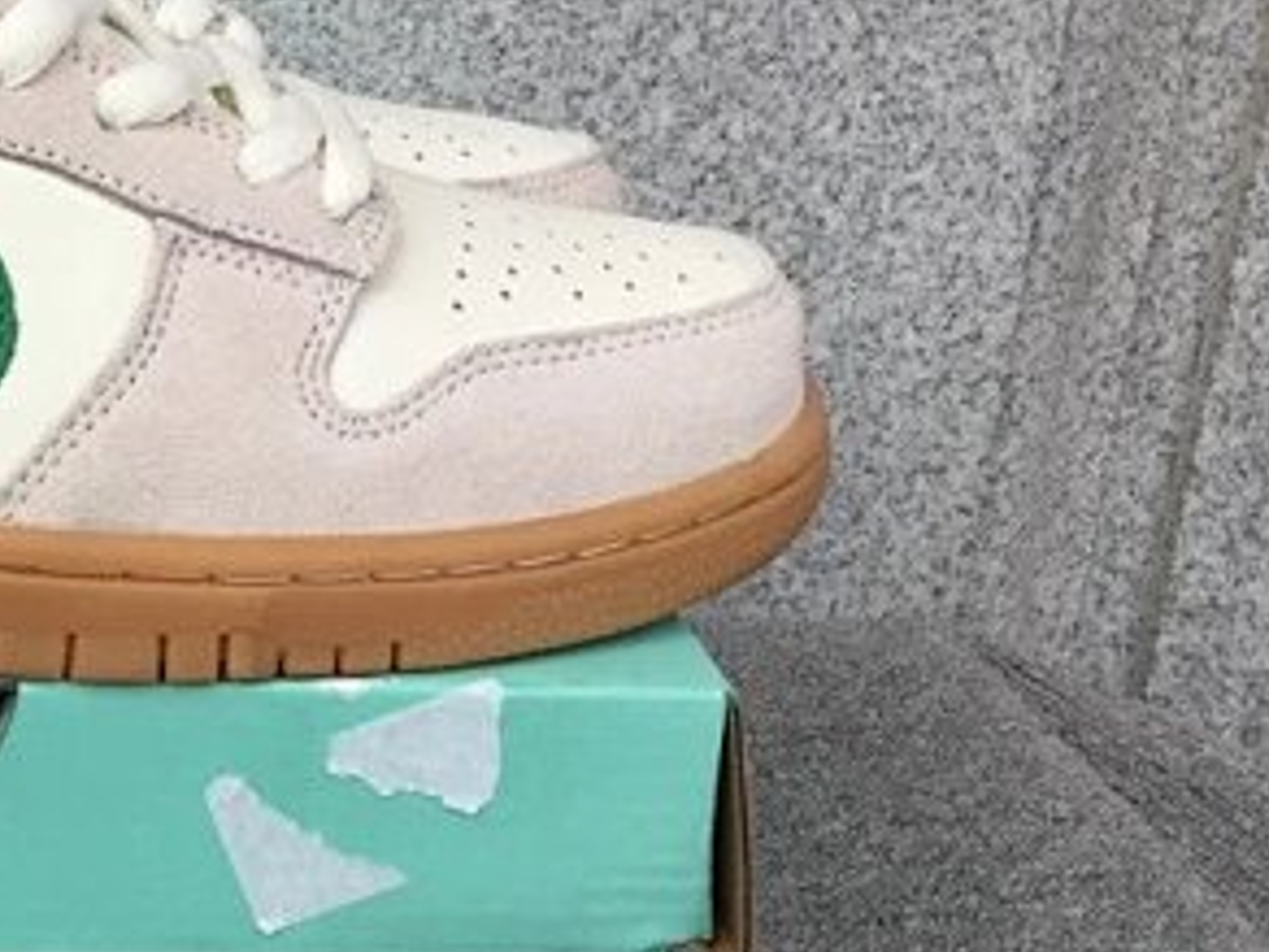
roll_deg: -0.7
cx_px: -113
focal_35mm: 68
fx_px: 2493
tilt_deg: -20.7
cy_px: 587
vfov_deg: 21.6
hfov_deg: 26.4
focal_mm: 3.3
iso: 25
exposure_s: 1/116
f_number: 2.4
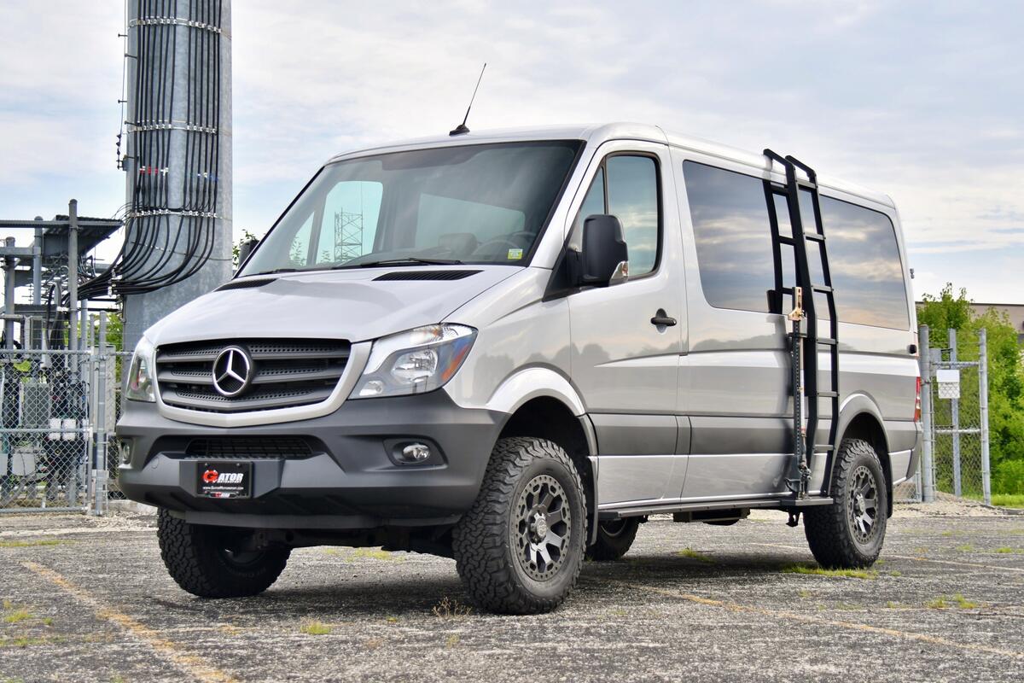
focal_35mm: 66
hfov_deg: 30.5
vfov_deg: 20.6
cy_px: 342
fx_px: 1877
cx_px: 512
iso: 100
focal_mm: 44
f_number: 5
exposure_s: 1/100
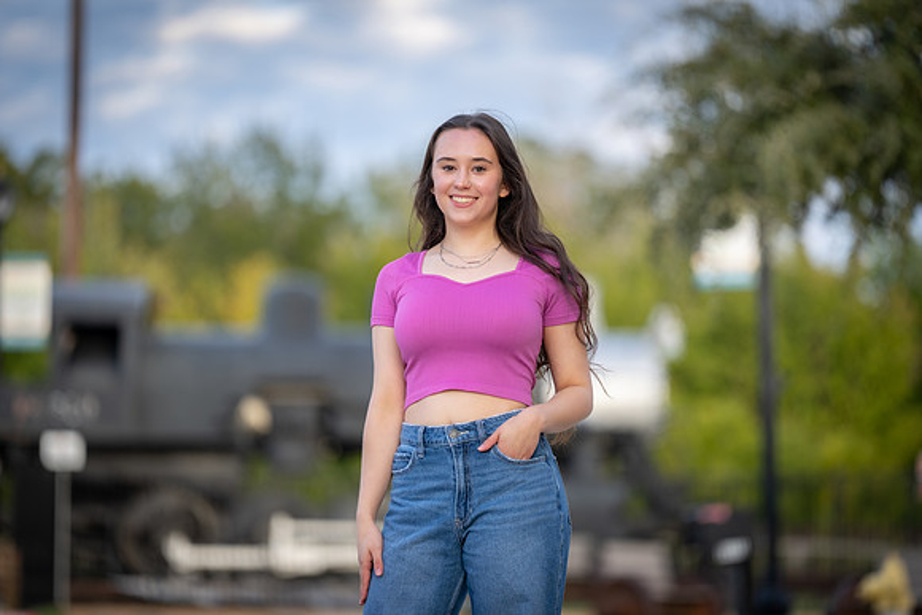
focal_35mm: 194
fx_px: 4958
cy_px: 308
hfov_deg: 10.6
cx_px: 461
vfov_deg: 7.1
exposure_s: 1/320
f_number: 2.8
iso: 100
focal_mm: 191
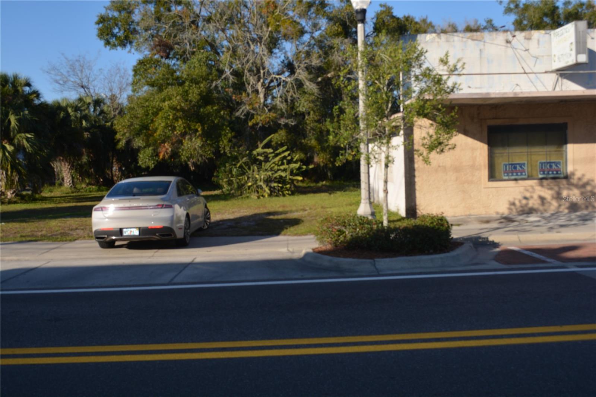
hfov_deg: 53.1
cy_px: 198
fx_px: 596
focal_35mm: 36
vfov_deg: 36.9
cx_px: 298
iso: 100
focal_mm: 24
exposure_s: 1/200
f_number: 9
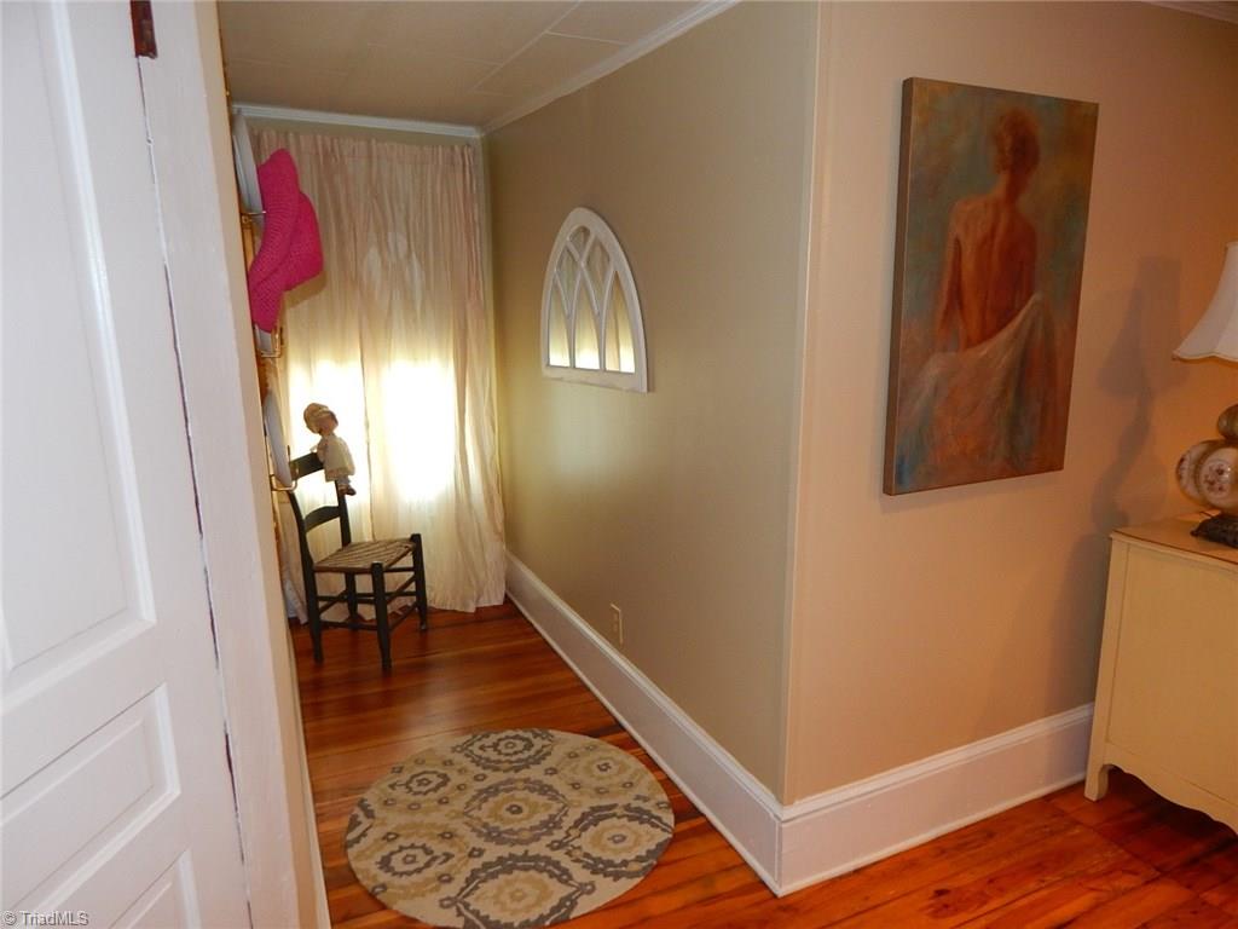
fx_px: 787
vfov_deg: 61.1
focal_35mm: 22
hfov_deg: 76.4
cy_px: 464
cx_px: 619
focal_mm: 4
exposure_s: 1/30
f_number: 3
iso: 200
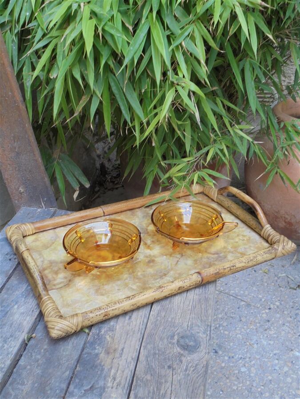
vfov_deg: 49.0
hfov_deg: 37.7
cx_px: 150
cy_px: 200
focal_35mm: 38
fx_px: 439
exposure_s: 1/30
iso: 100
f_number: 4.2
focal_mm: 6.9
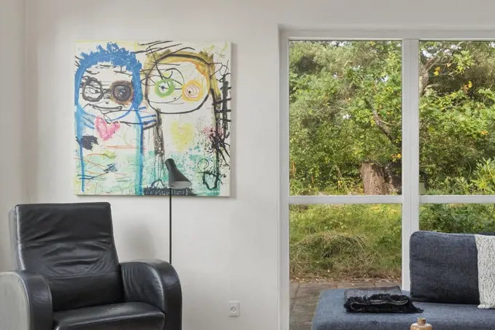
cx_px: 361
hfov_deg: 38.1
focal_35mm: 51
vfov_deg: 26.5
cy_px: 182
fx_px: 701
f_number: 8
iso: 200
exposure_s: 1/40
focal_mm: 12
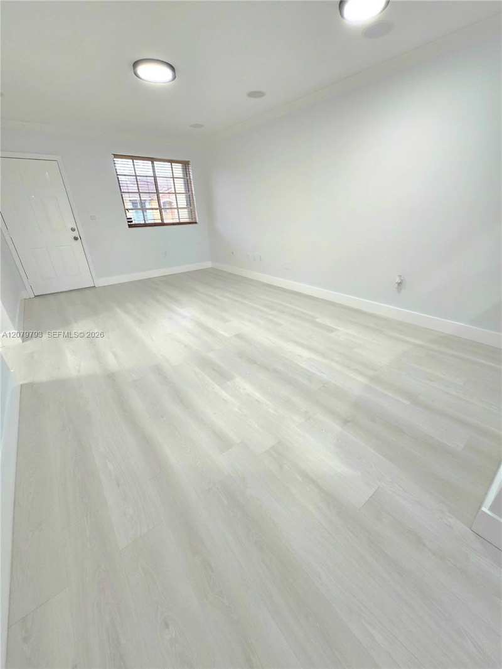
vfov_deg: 106.2
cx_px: 251
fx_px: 251
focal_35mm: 13
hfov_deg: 89.9
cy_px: 334
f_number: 2.2
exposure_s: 1/60.2
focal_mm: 1.7
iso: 200
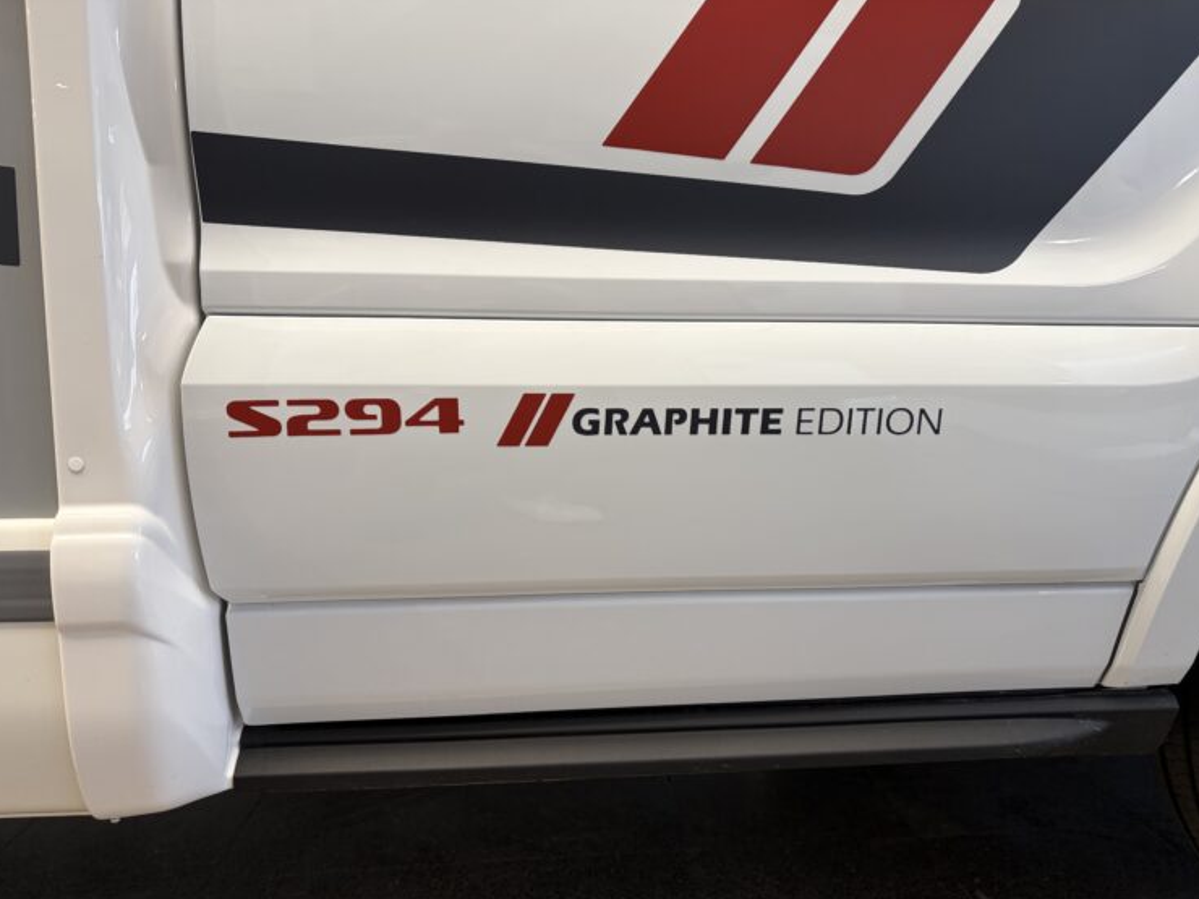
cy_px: 462
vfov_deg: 51.3
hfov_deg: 65.3
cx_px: 611
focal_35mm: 27
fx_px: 935
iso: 125
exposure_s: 1/50
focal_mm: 5.96
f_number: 1.6
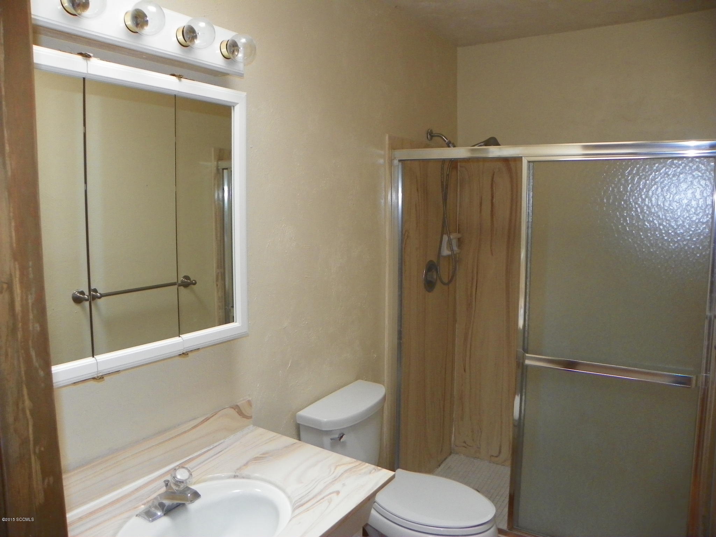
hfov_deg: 67.3
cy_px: 268
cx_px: 358
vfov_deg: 53.1
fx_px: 538
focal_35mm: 26
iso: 200
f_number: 2.8
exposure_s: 1/30
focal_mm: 4.6
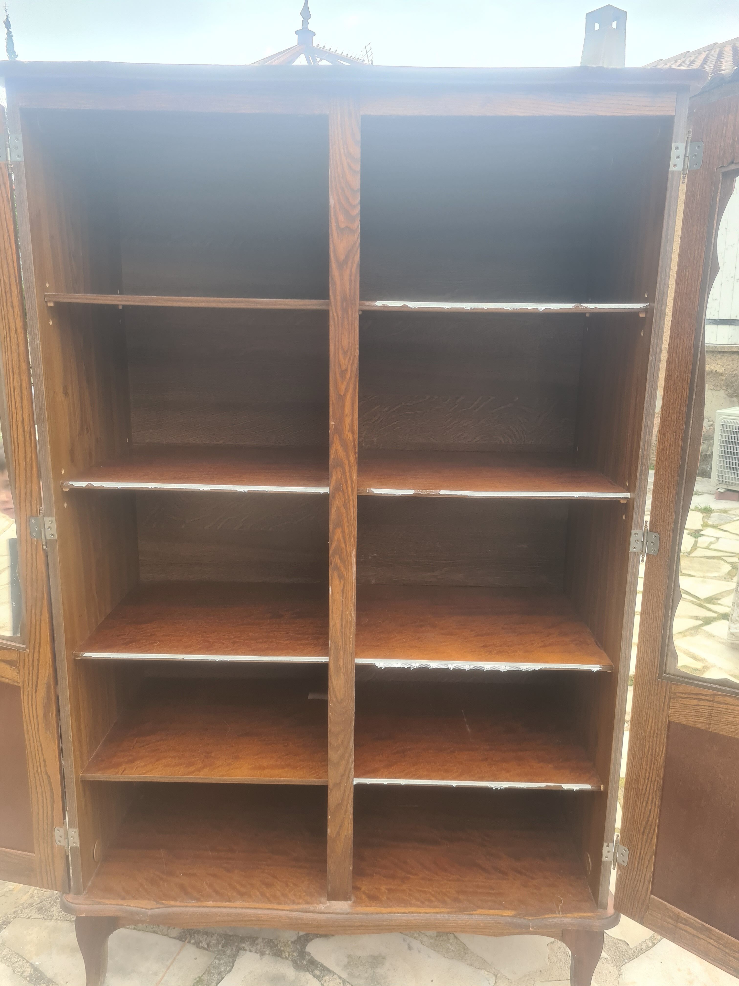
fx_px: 740
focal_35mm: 26
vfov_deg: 67.3
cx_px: 370
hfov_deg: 53.1
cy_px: 493
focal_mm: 5.4
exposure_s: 1/100
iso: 100
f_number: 1.8
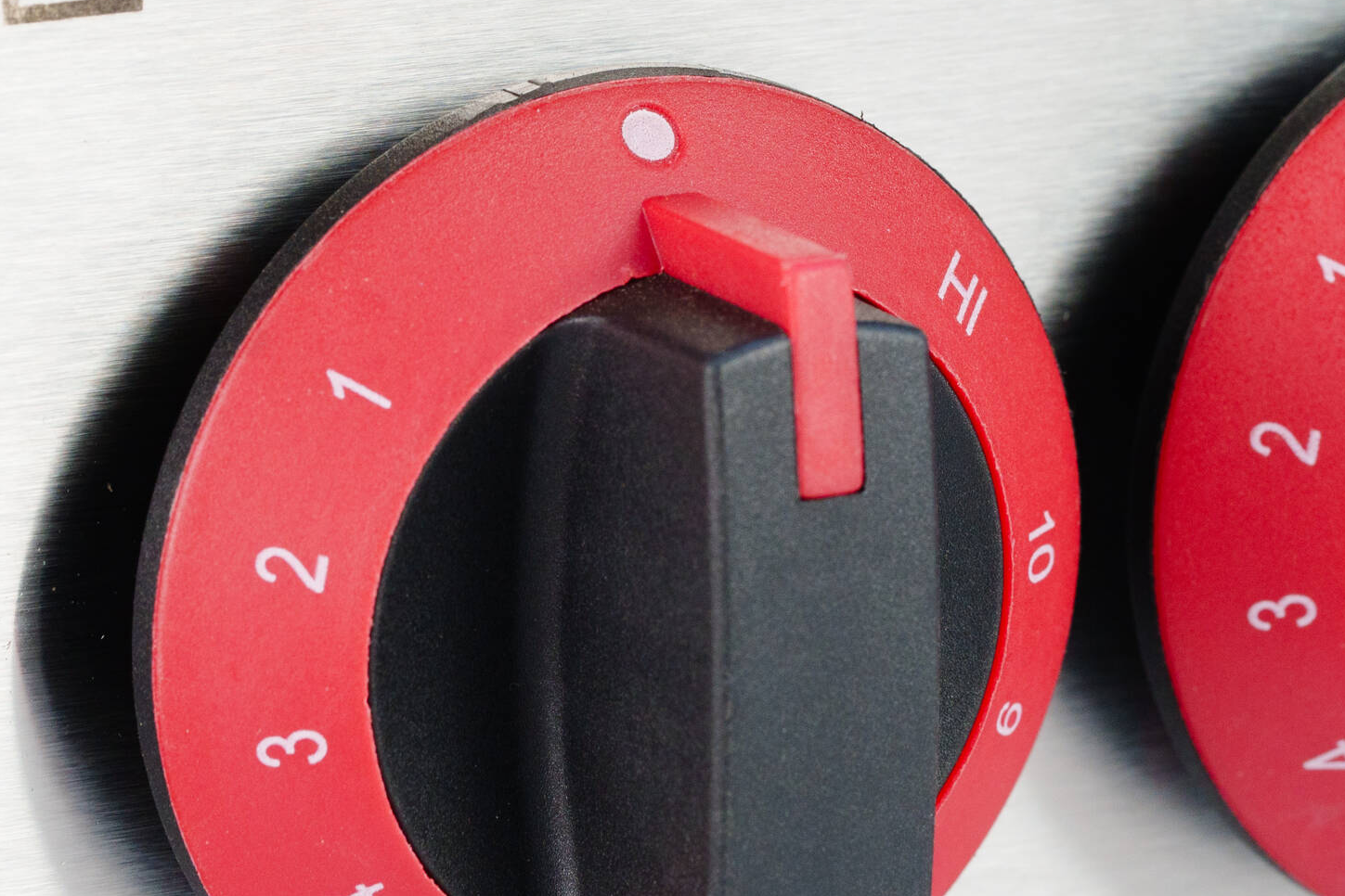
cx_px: 893
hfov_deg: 9.9
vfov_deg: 6.6
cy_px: 394
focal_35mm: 207
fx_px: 7733
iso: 800
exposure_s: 1/200
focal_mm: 100
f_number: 11
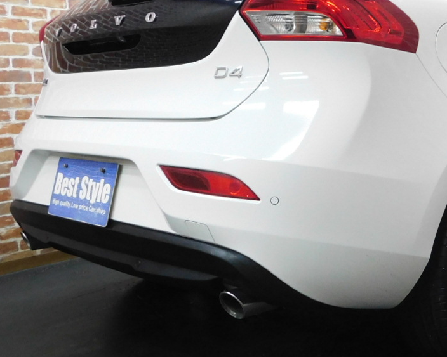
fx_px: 675
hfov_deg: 35.3
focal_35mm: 51
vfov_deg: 29.5
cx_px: 368
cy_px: 131
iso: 280
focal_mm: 4
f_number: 3
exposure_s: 1/30
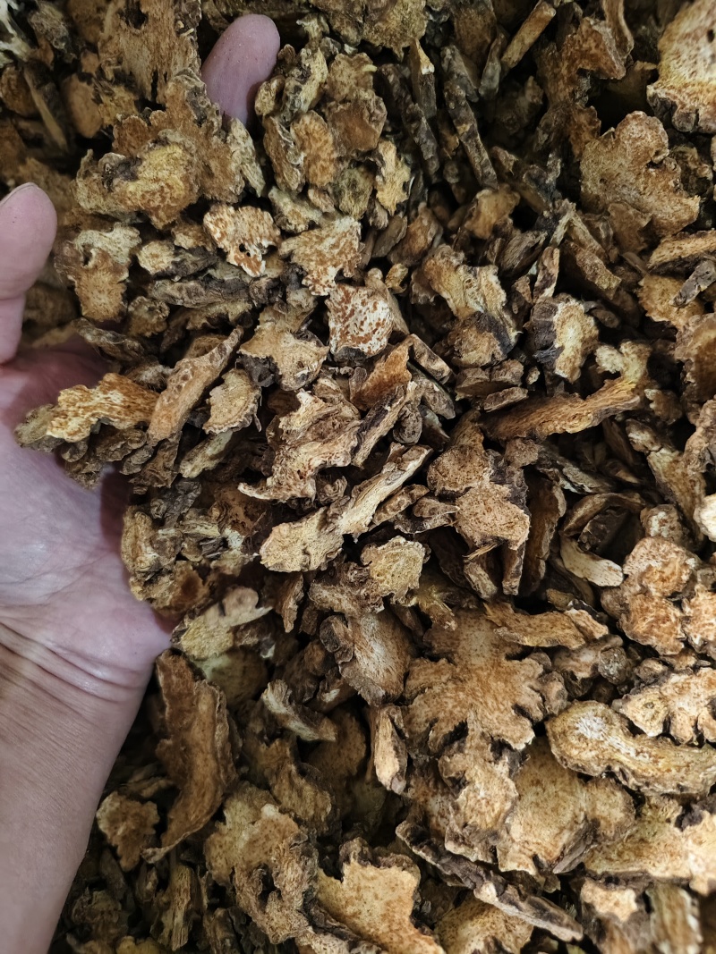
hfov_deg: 58.9
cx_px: 358
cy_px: 477
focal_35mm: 23
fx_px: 634
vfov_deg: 73.9
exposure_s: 1/197
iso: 6448
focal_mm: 5.56
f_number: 1.88
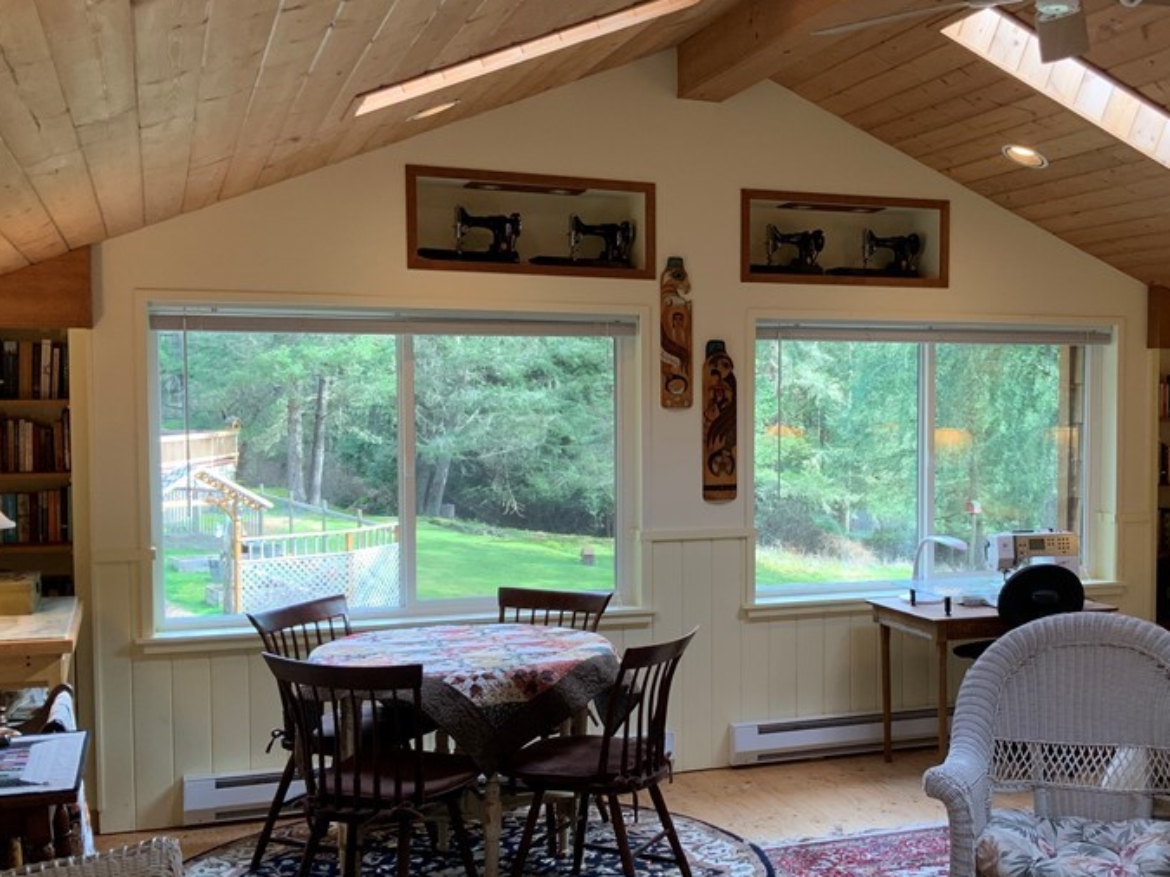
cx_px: 794
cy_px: 473
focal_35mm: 44
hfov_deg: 42.3
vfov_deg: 32.8
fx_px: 1487
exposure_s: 1/60
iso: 40
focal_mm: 3
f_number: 1.8
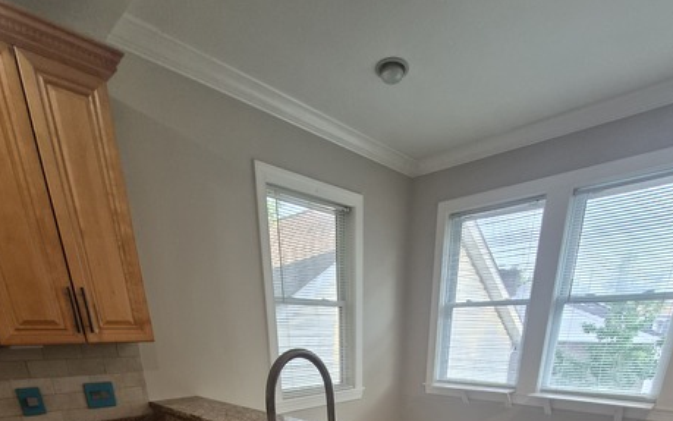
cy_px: 485
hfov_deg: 85.0
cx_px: 358
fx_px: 367
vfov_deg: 43.0
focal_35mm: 20
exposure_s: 1/60
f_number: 2.2
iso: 125
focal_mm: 1.7
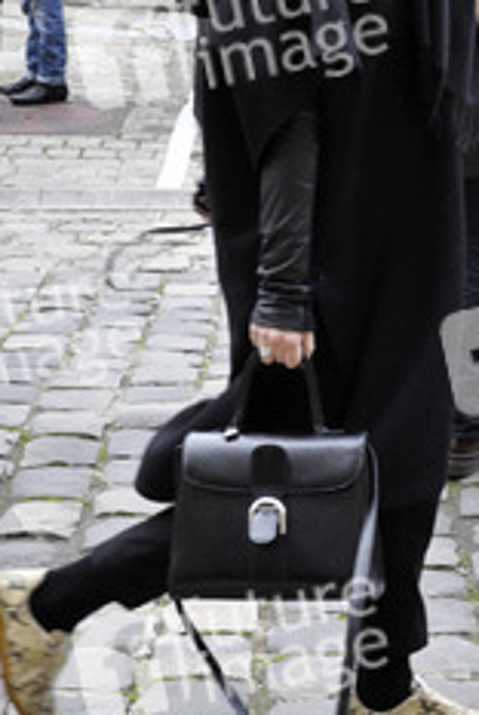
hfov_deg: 18.9
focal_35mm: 72
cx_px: 321
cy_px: 190
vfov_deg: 27.7
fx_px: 1433
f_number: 8
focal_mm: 28
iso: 1600
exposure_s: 1/250
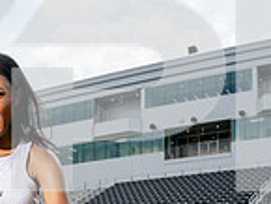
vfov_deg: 16.5
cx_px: -19
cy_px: 321
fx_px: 627
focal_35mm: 80
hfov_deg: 23.1
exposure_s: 1/250
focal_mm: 20
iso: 100
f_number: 8
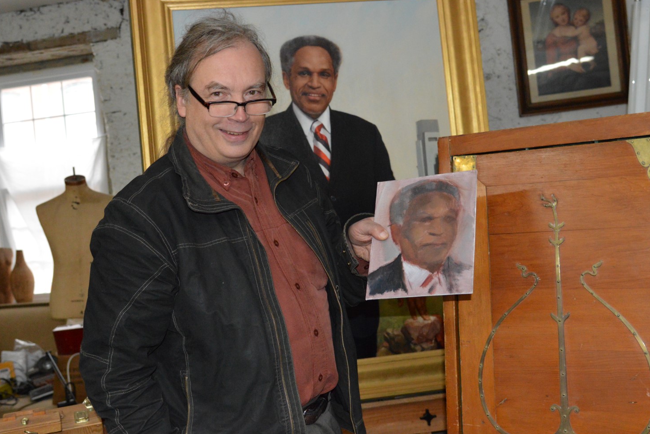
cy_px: 208
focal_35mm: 40
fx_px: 722
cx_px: 307
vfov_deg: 33.4
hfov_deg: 48.4
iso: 2200
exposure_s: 1/60
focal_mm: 24
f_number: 4
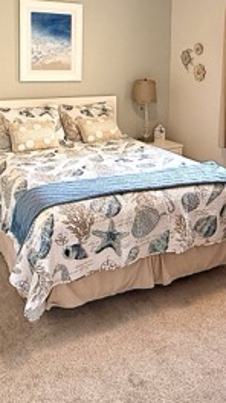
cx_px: 104
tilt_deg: -5.8
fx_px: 395
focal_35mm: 37
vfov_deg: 51.7
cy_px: 101
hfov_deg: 31.9
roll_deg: -0.8
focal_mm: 2.22
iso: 250
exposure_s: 1/120
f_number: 2.2
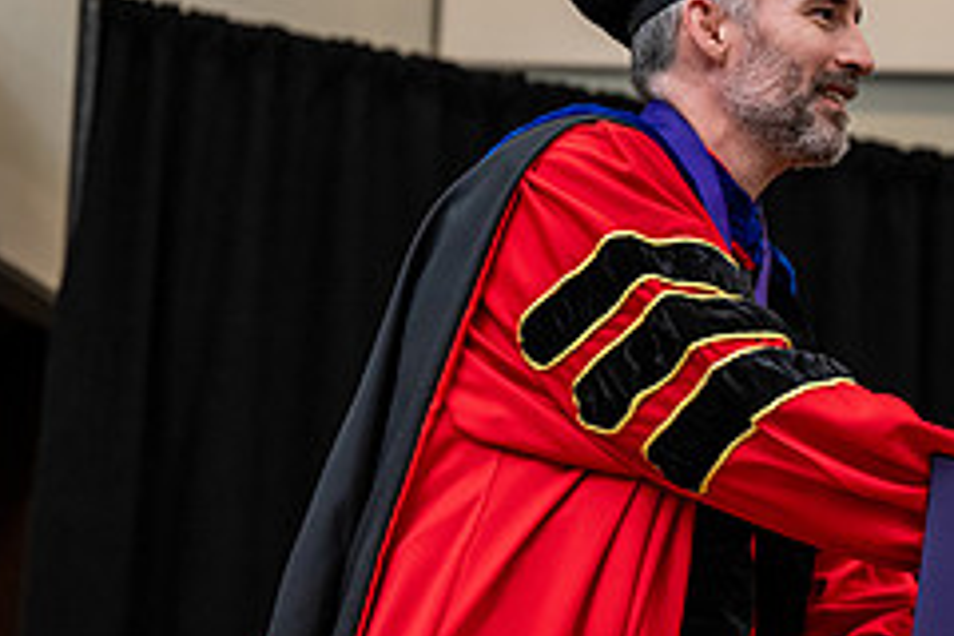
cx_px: 982
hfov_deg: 10.9
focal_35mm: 186
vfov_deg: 7.4
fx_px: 4929
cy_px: 443
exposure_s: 1/200
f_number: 3.5
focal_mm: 77
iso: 1600
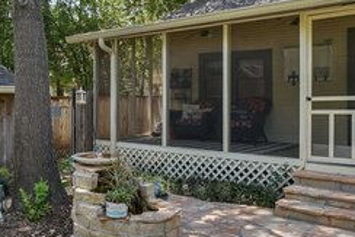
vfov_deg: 30.9
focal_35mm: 43
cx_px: 128
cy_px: 97
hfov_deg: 44.7
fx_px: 427
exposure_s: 1/50
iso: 100
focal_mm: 16.5
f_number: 8
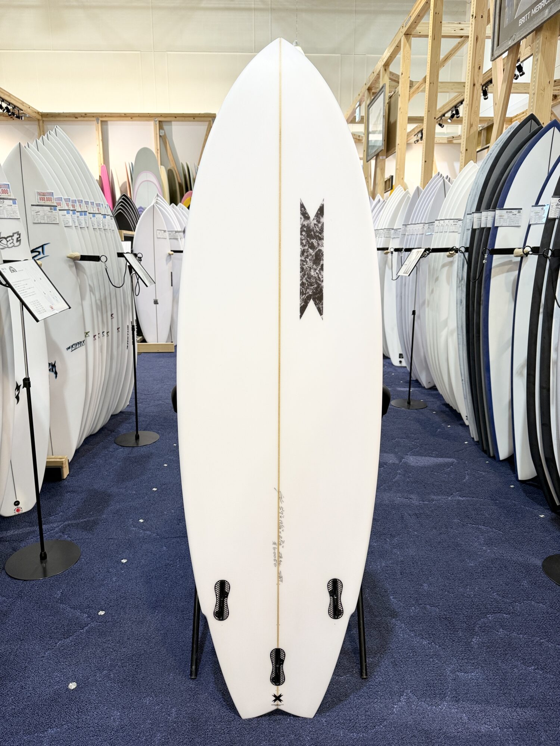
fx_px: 518
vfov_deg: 71.6
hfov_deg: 56.8
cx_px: 280
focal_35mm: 24
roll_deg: -0.7
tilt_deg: -12.7
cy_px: 373
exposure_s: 1/120
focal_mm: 6.76
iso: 100
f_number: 1.78
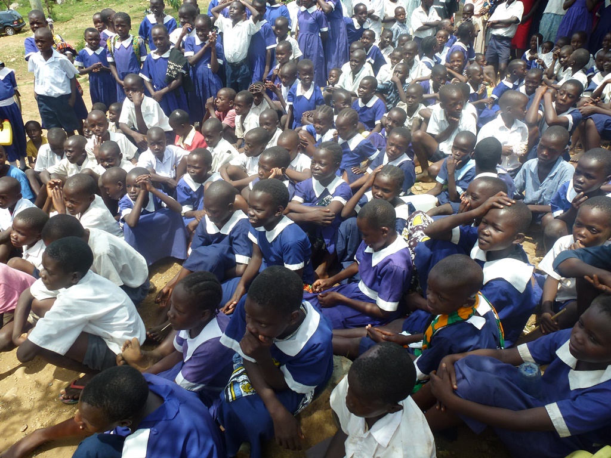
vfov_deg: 56.8
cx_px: 306
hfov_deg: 71.6
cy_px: 229
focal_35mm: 24
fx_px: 424
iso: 100
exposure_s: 1/320
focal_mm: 4.3
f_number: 4
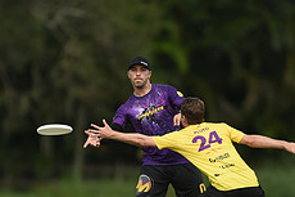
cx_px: 117
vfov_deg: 1.4
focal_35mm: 1007
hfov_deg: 2.0
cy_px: 142
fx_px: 8246
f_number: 2.8
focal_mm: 400
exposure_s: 1/2000
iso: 160
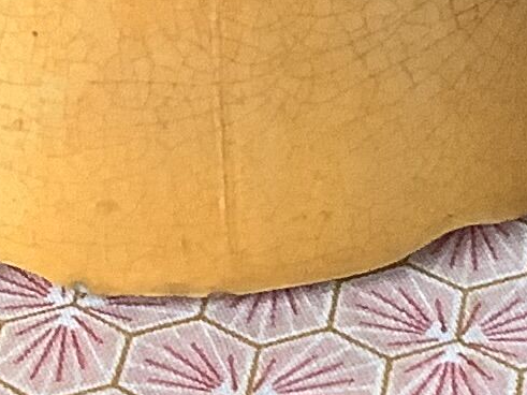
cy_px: -762
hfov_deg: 9.6
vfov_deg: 6.6
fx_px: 3135
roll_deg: +0.7
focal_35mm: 206
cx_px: 448
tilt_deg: -18.5
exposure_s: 1/50
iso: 100
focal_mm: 3.3
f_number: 2.4
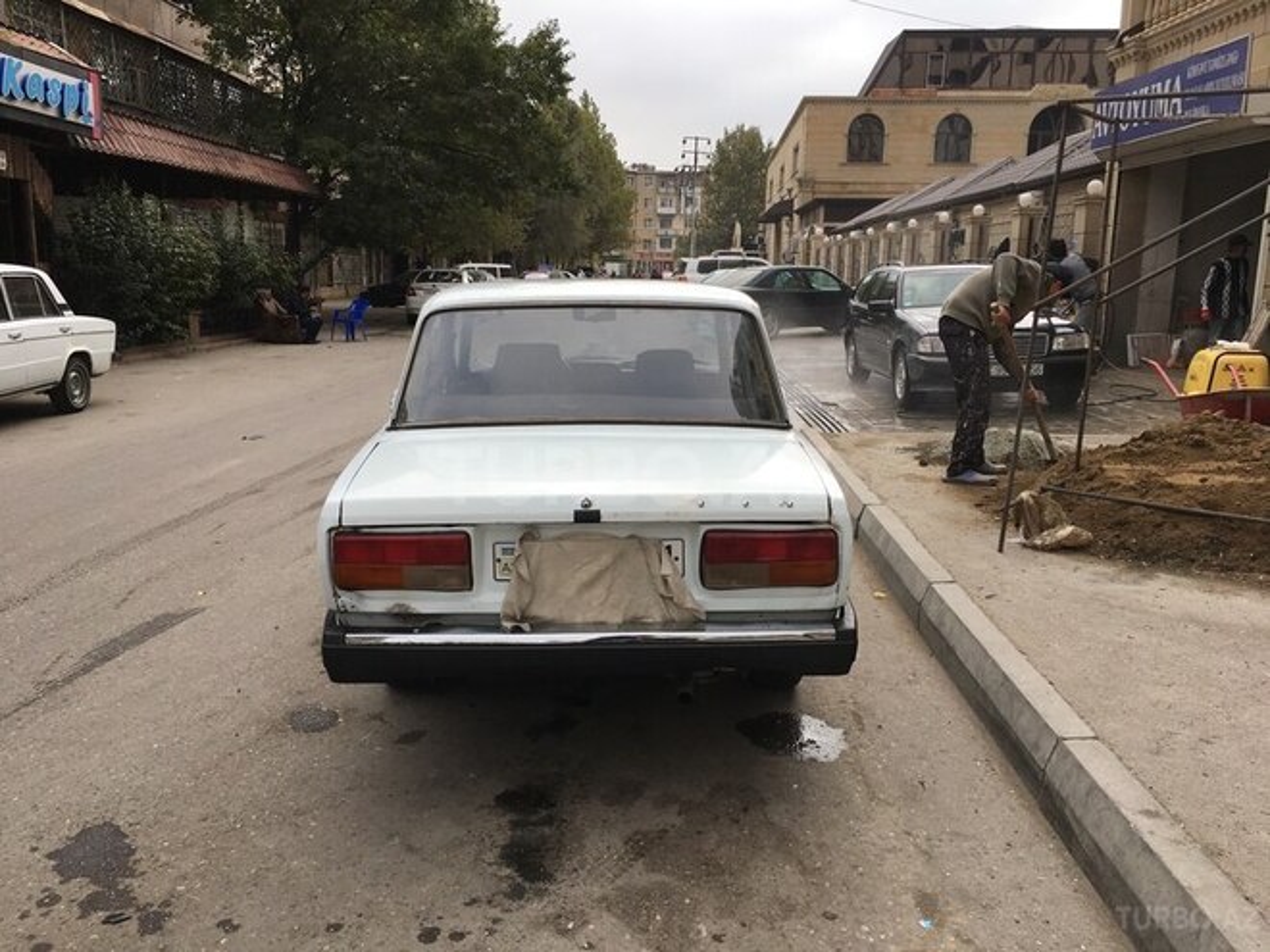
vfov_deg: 48.2
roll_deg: -0.7
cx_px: 635
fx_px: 1064
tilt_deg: -11.4
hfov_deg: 61.7
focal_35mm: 29
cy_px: 476
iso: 25
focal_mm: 4.15
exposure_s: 1/855
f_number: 2.2
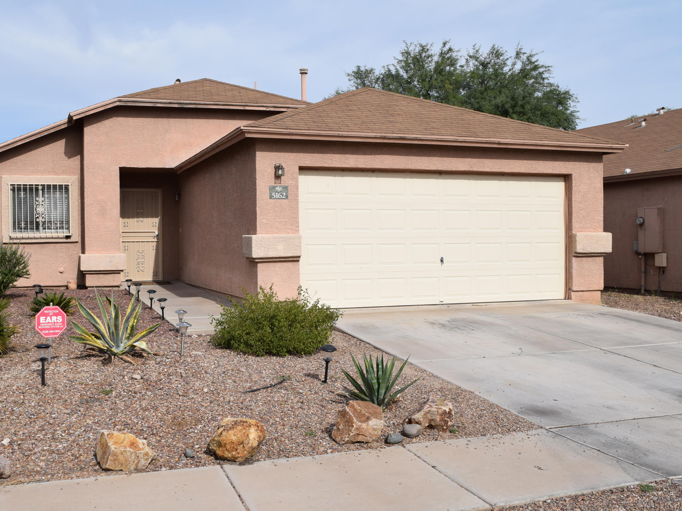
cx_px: 296
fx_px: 768
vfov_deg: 36.8
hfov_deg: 47.7
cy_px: 258
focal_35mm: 39
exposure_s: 1/500
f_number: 11
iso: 200
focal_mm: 22
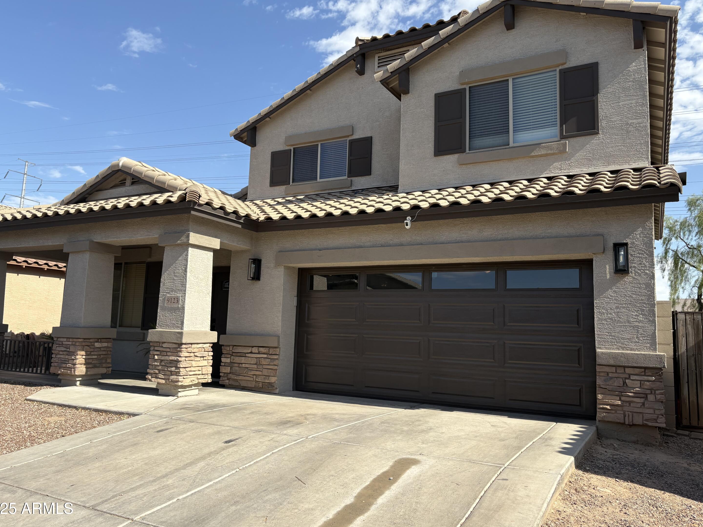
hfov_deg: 65.3
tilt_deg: +7.7
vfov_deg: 51.4
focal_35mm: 27
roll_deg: -1.6
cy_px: 260
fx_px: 548
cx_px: 346
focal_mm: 5.96
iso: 50
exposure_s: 1/2208
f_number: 1.6
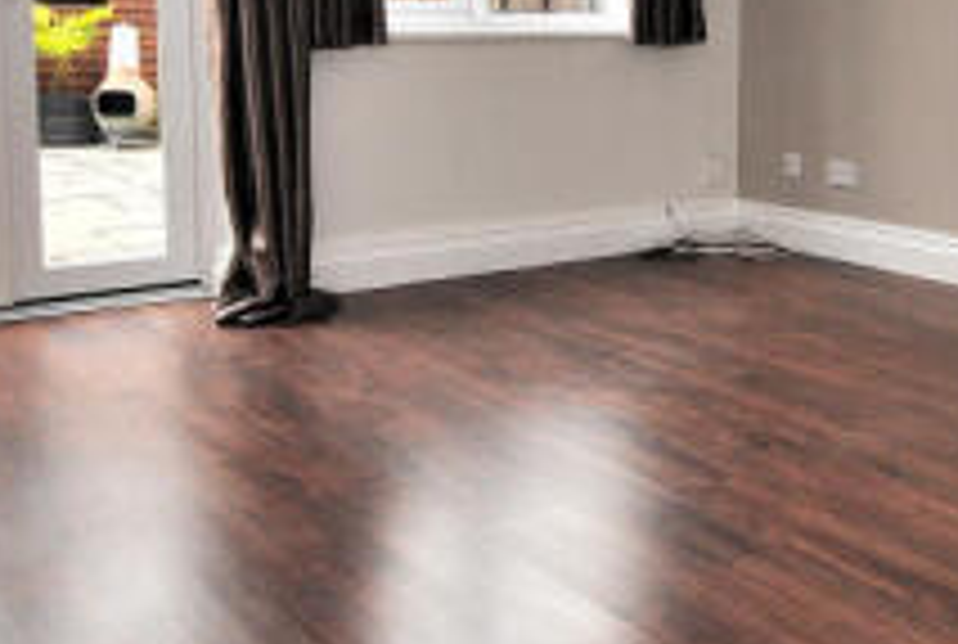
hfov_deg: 41.3
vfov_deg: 28.7
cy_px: 128
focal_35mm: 46
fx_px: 1227
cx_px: 726
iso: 200
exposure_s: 1/60
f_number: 4
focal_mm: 10
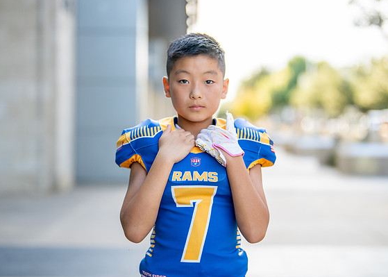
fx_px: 760
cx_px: 196
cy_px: 143
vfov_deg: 20.6
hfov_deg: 28.6
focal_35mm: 69
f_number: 1.2
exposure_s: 1/2500
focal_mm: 50
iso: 200
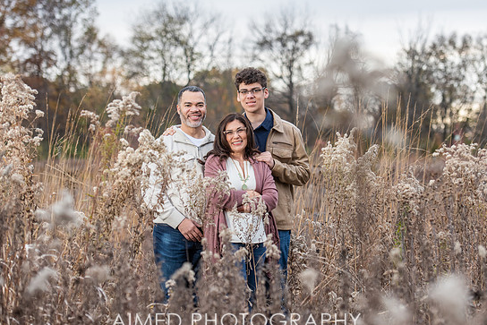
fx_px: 1515
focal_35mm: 112
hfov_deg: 18.2
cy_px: 141
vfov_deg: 12.2
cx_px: 274
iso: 400
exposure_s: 1/200
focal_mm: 92
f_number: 4
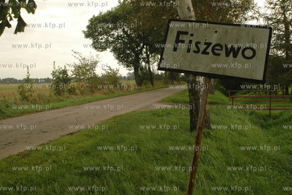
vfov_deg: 35.9
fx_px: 300
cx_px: 143
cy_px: 96
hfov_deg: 51.9
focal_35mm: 37
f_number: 8
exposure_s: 1/400
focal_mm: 24
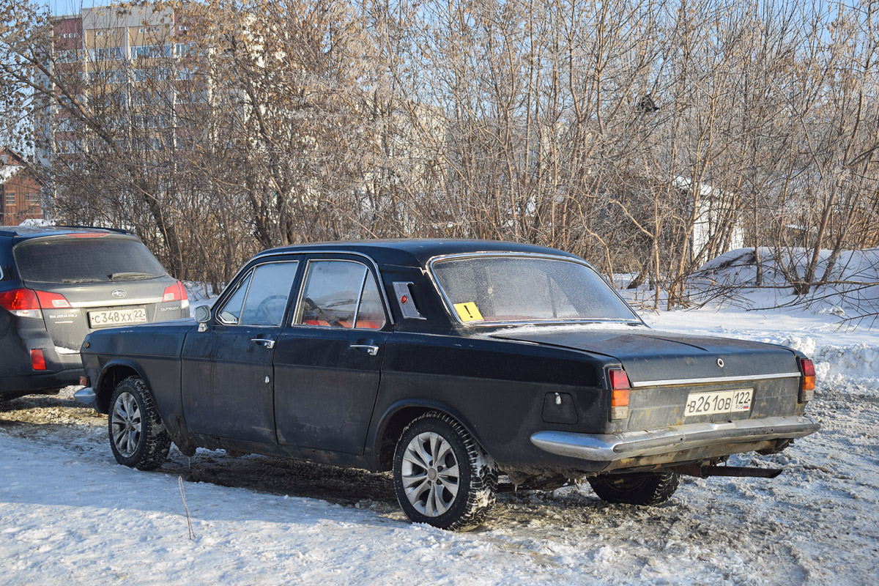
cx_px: 440
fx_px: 1318
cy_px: 293
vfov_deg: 25.1
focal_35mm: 54
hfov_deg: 36.9
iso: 200
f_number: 5.6
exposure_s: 1/500
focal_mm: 36
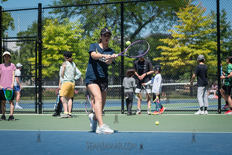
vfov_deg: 11.8
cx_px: 116
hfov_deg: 17.6
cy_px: 78
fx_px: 751
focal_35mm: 117
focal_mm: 92
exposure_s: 1/1250
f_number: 4.5
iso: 200
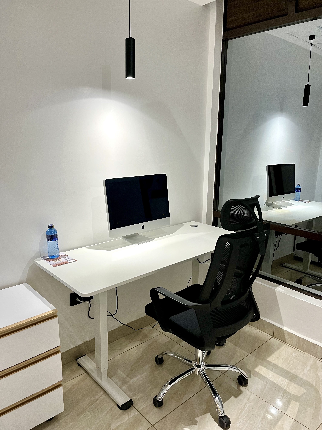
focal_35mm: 26
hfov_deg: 53.1
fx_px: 322
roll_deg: -0.3
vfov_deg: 67.3
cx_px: 161
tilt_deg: -13.4
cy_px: 215
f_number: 1.6
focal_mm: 5.1
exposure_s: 1/50
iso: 320
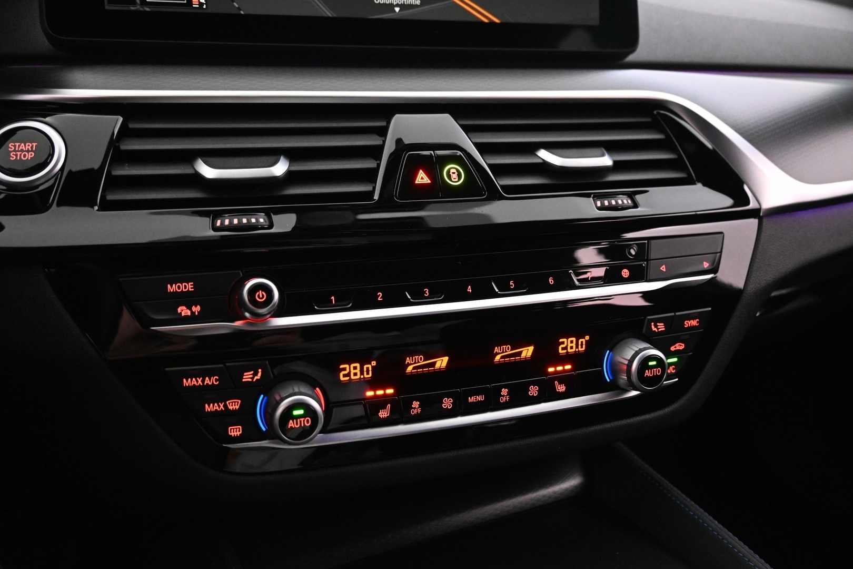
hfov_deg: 59.5
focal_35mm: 32
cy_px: 284
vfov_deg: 41.7
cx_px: 426
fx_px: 746
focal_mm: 21
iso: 5600
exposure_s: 1/30
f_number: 4
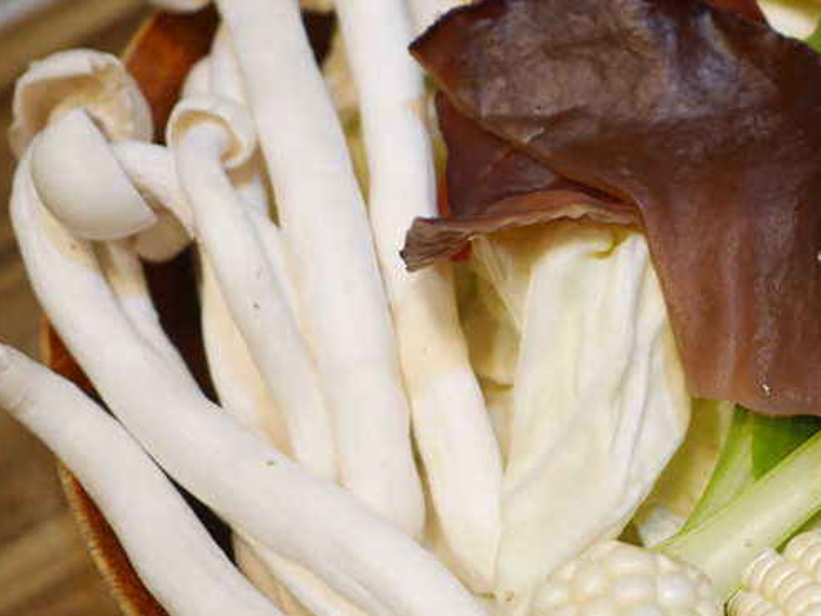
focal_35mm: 61
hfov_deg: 30.3
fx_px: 1447
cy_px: 239
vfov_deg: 24.0
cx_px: 734
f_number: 1.7
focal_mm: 15
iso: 200
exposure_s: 1/100
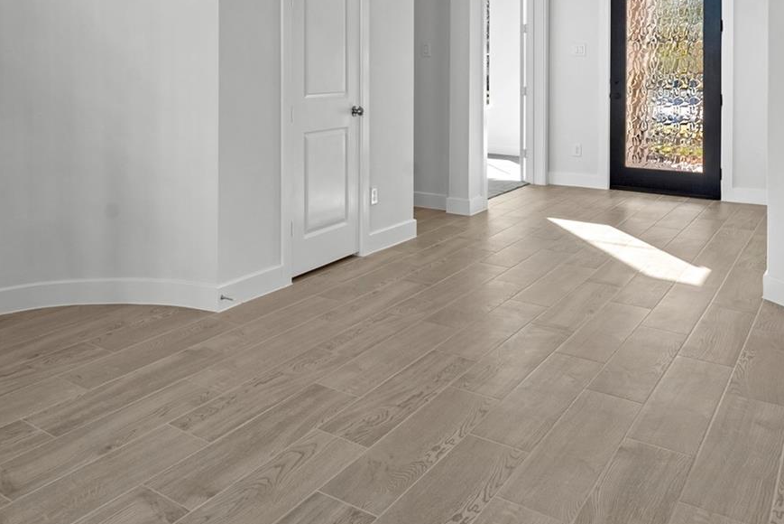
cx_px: 229
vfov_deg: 37.5
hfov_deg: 55.3
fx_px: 719
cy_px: 56
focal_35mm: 33
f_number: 9
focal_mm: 14
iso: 250
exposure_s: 1/13
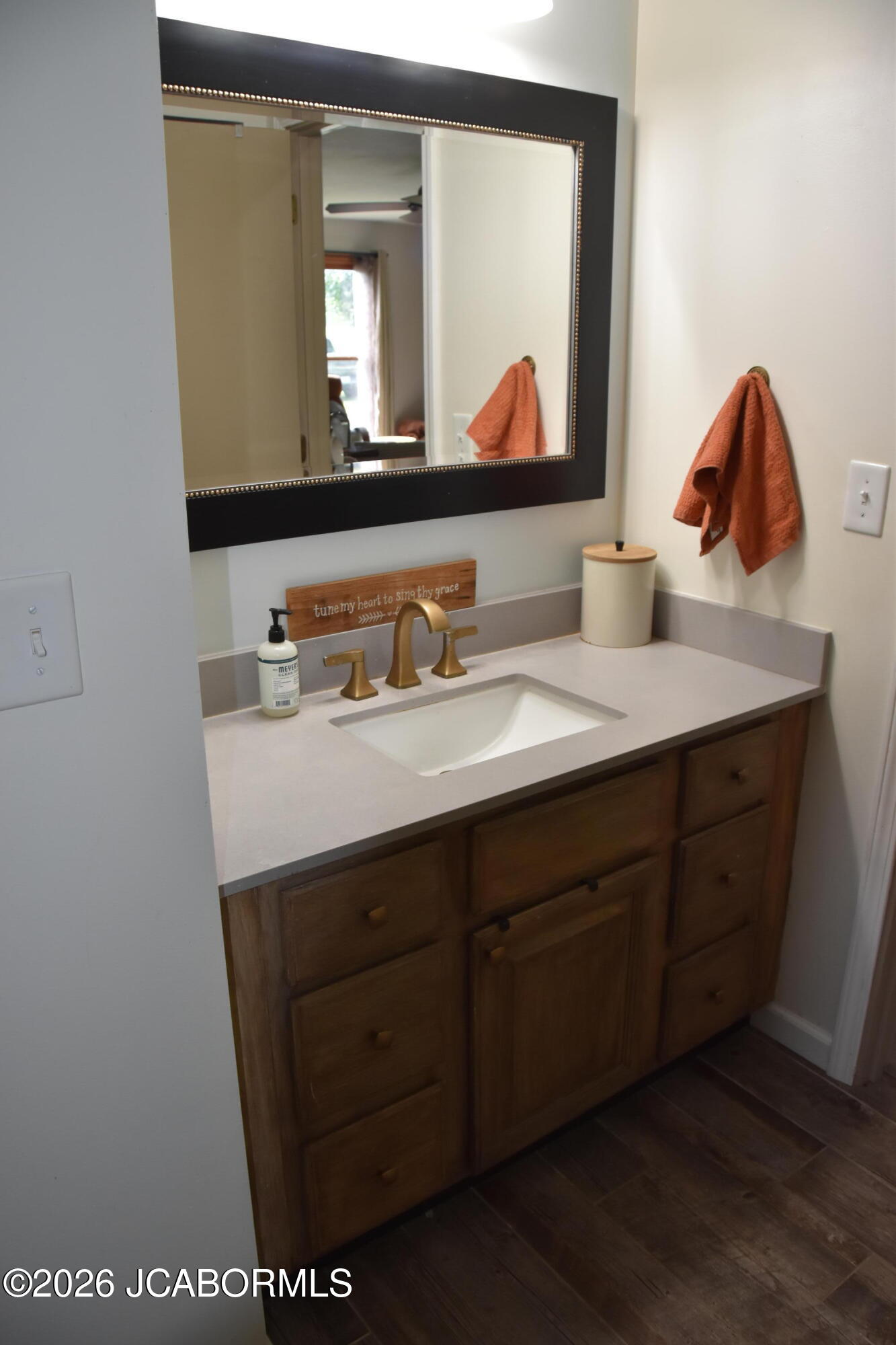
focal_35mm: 27
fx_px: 1008
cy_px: 672
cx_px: 448
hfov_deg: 47.9
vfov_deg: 67.4
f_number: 5
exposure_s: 1/100
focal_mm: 18
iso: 800
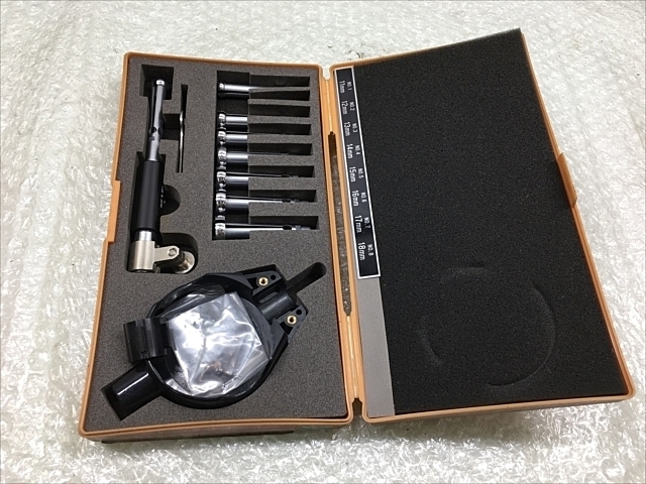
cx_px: 323
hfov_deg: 61.7
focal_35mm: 29
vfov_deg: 48.2
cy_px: 242
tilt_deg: -60.1
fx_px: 541
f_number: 2.2
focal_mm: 4.15
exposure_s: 1/60
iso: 32
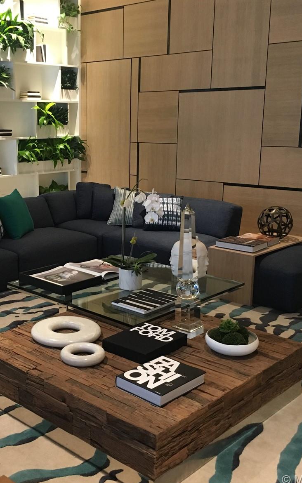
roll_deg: +0.0
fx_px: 553
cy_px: 241
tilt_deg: -10.5
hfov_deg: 30.2
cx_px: 86
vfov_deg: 47.2
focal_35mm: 42
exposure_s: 1/24
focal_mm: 4.15
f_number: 2.2
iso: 200
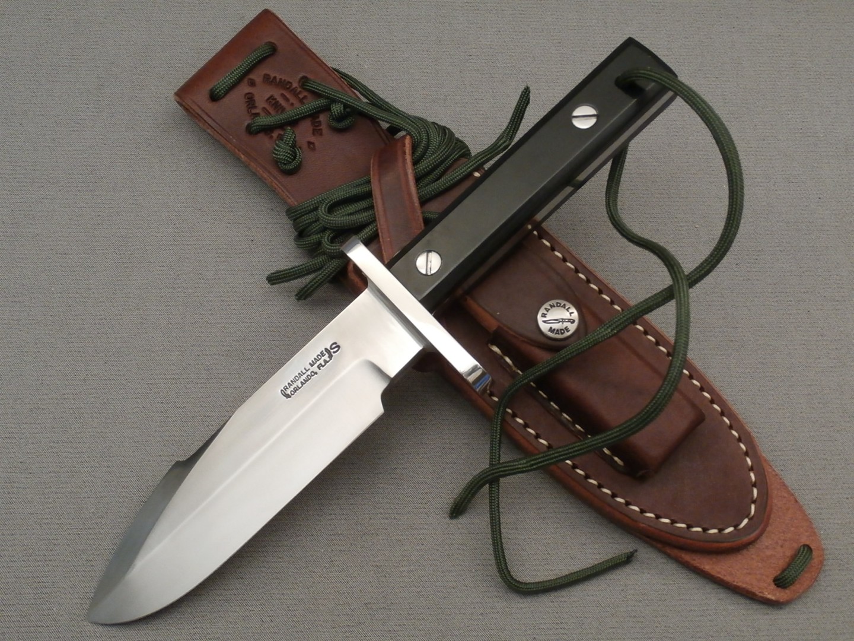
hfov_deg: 50.1
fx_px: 913
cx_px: 427
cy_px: 320
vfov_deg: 38.7
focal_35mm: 37
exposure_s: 1/20
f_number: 3.5
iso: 400
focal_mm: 6.6
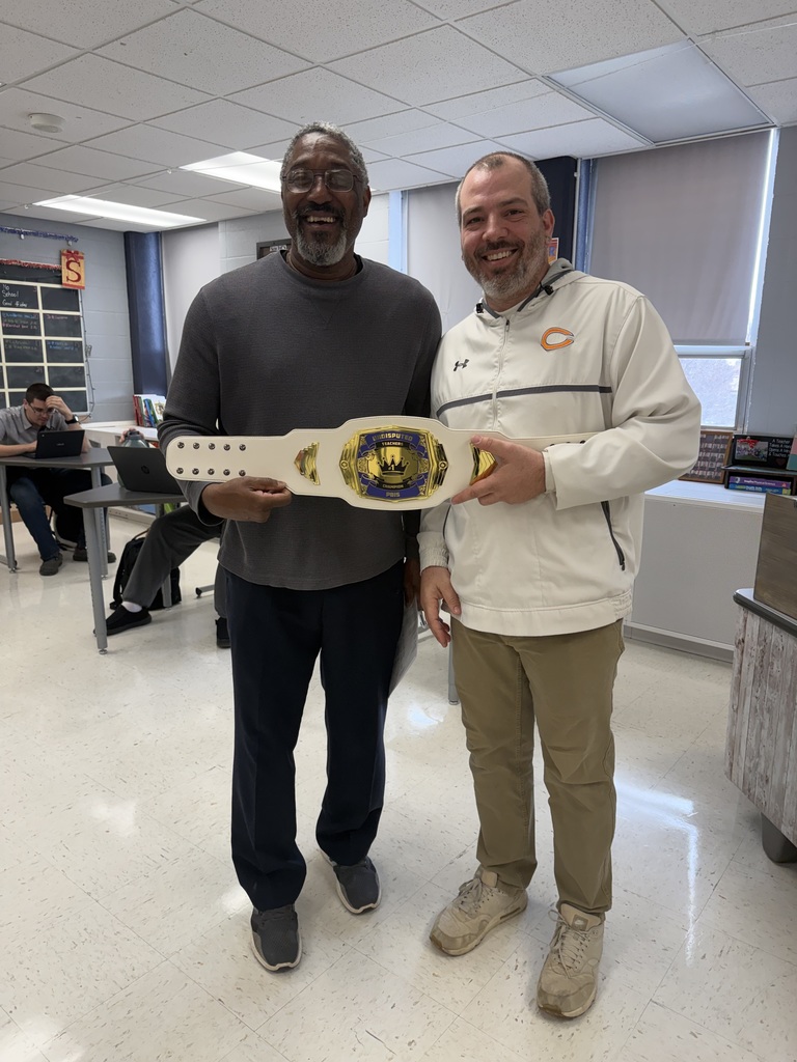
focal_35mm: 24
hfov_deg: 56.8
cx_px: 398
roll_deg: -1.5
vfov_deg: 71.6
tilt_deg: -12.6
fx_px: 737
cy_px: 531
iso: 160
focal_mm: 6.76
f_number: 1.78
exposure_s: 1/120
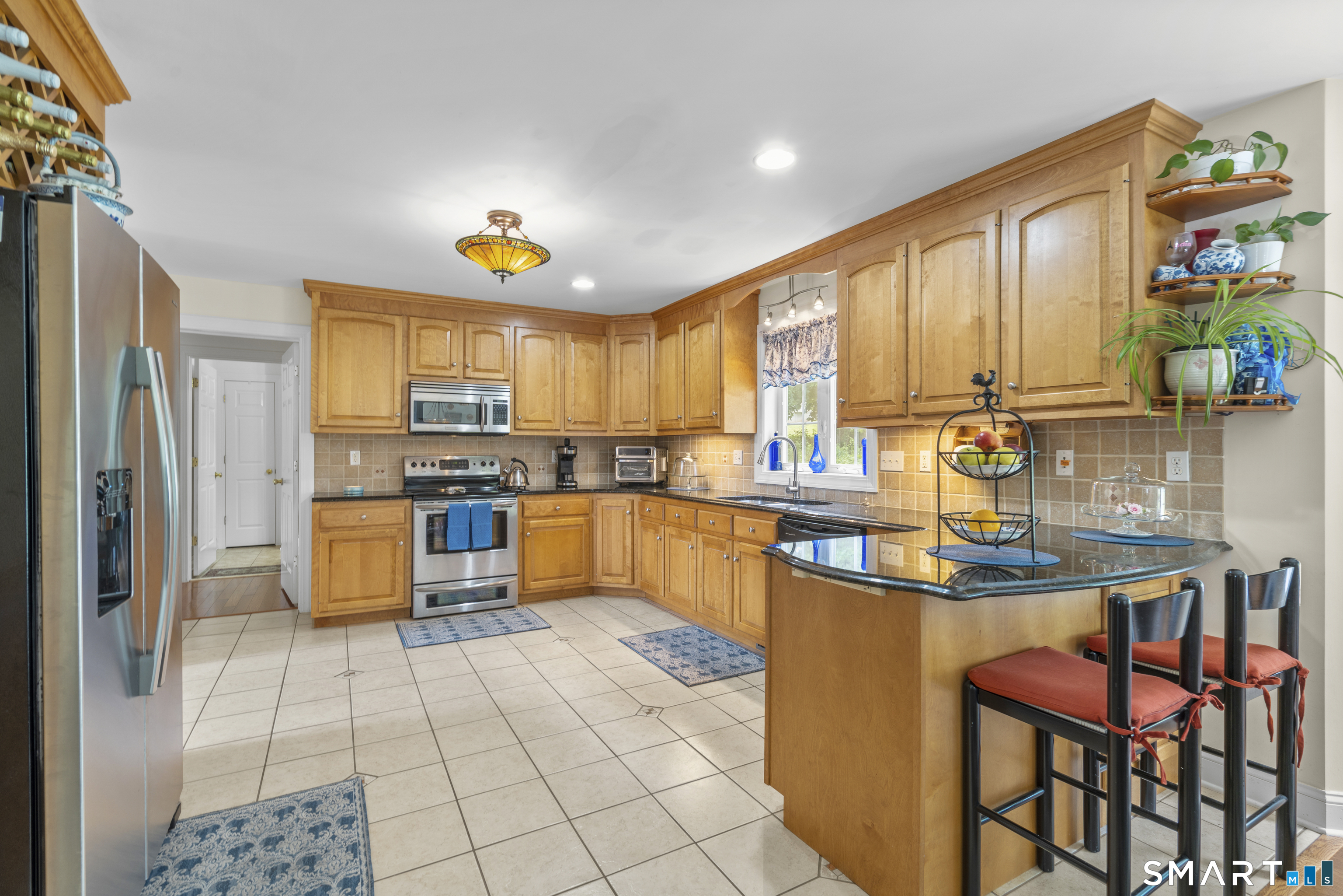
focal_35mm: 16
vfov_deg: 73.7
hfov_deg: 96.7
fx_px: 597
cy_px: 448
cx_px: 672
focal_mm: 16
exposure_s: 2
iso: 200
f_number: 9
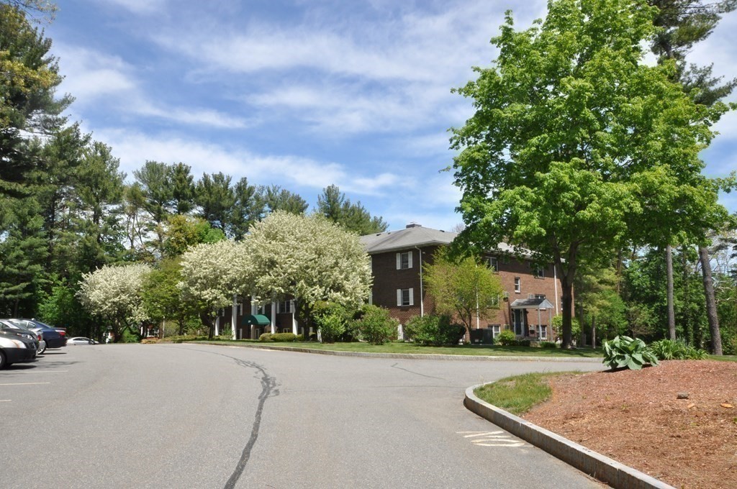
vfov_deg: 43.5
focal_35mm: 30
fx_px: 613
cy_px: 244
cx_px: 368
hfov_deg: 62.0
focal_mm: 20
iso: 400
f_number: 20
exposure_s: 1/100
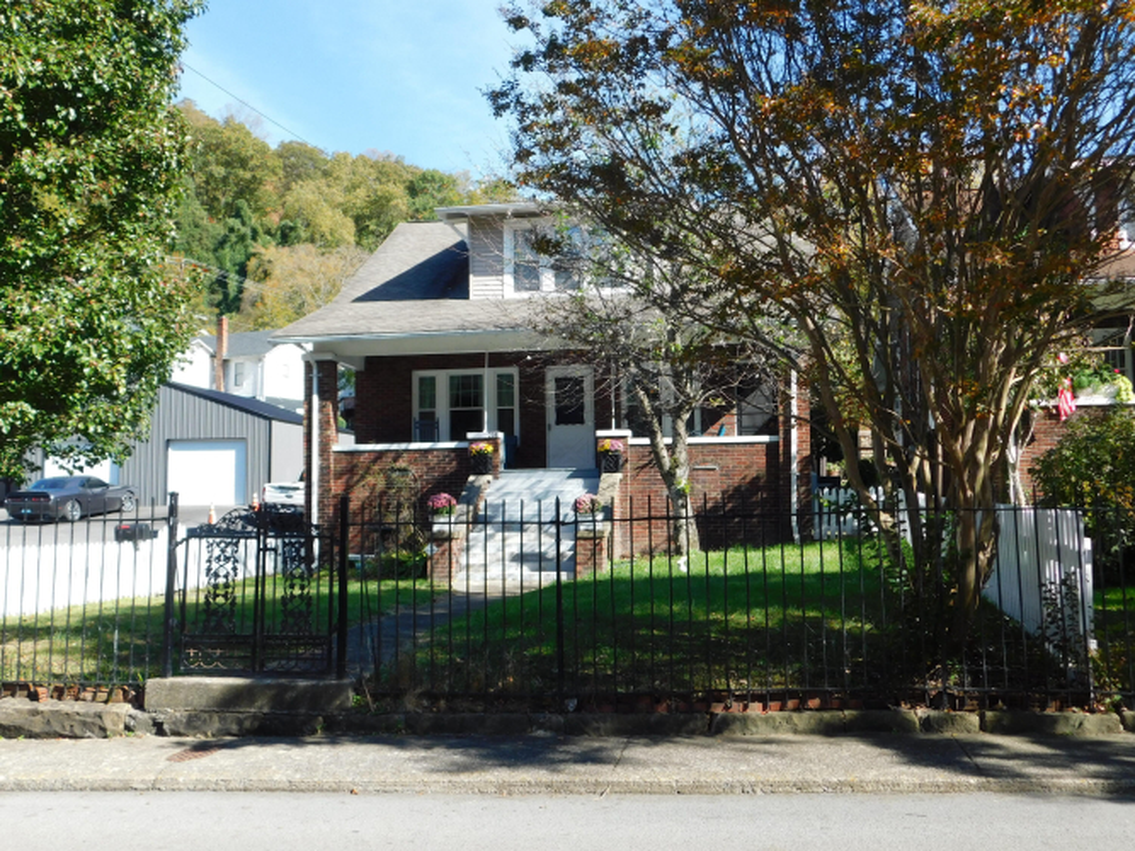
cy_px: 426
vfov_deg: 39.6
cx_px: 568
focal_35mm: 36
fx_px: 1180
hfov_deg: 51.4
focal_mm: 6.3
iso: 125
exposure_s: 1/500
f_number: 3.5
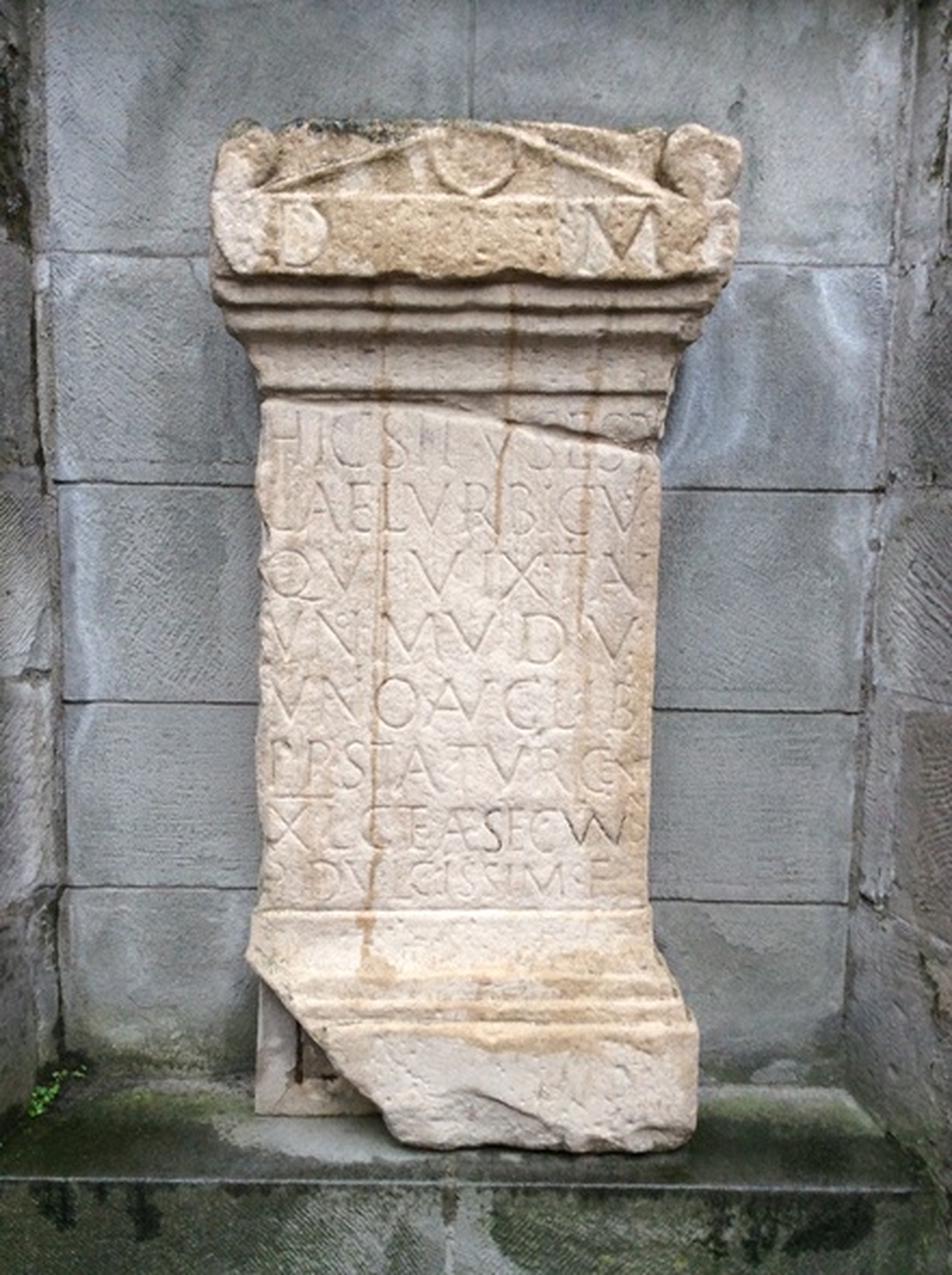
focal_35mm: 33
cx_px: 476
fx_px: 1213
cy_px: 638
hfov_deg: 42.8
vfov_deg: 55.4
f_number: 2.4
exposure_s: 1/24
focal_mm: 3.3
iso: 64
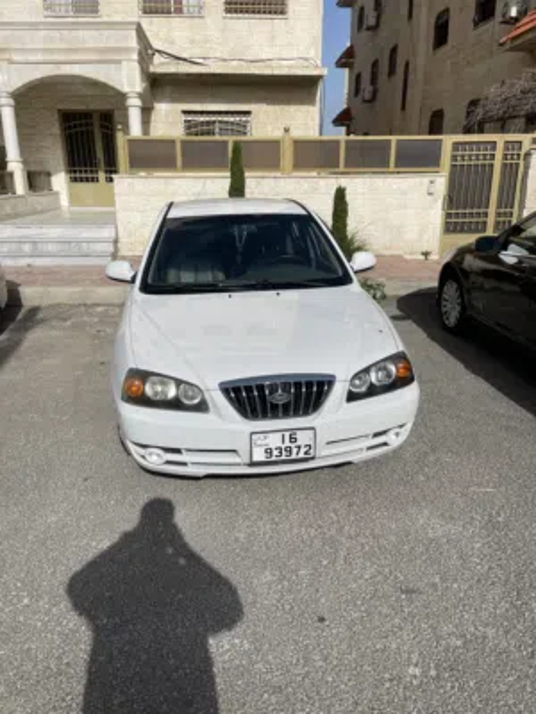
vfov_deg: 69.4
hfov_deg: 54.9
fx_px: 516
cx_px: 268
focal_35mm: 25
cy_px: 357
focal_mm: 5.1
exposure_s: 1/7407
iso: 32
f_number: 1.6
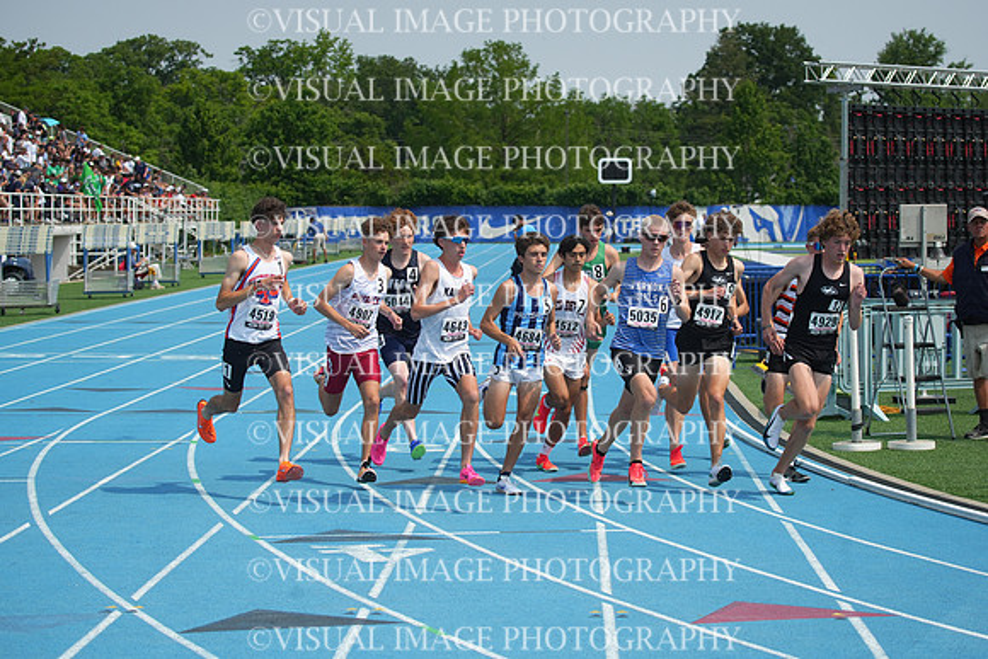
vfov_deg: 13.7
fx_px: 2745
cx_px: 494
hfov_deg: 20.4
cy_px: 330
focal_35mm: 100
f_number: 5.6
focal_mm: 100
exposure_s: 1/3200
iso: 500
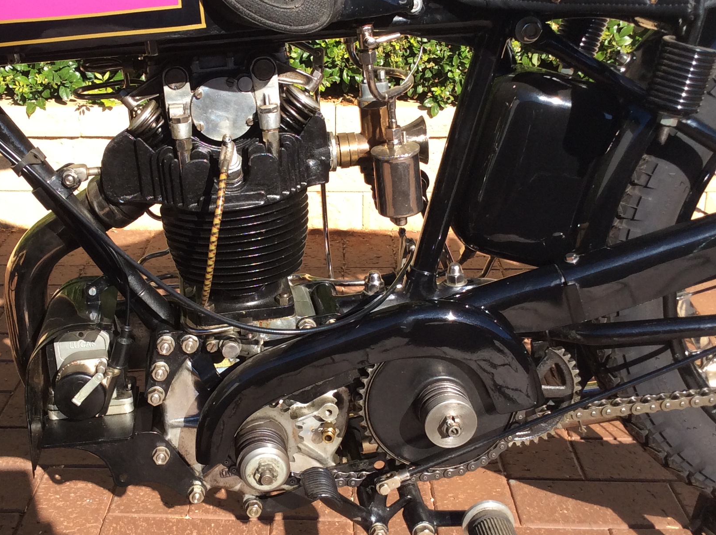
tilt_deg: -20.7
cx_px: 273
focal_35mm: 51
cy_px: 235
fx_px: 1053
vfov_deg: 28.5
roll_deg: +2.4
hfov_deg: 37.3
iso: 32
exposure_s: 1/724
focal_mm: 3.3
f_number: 2.4
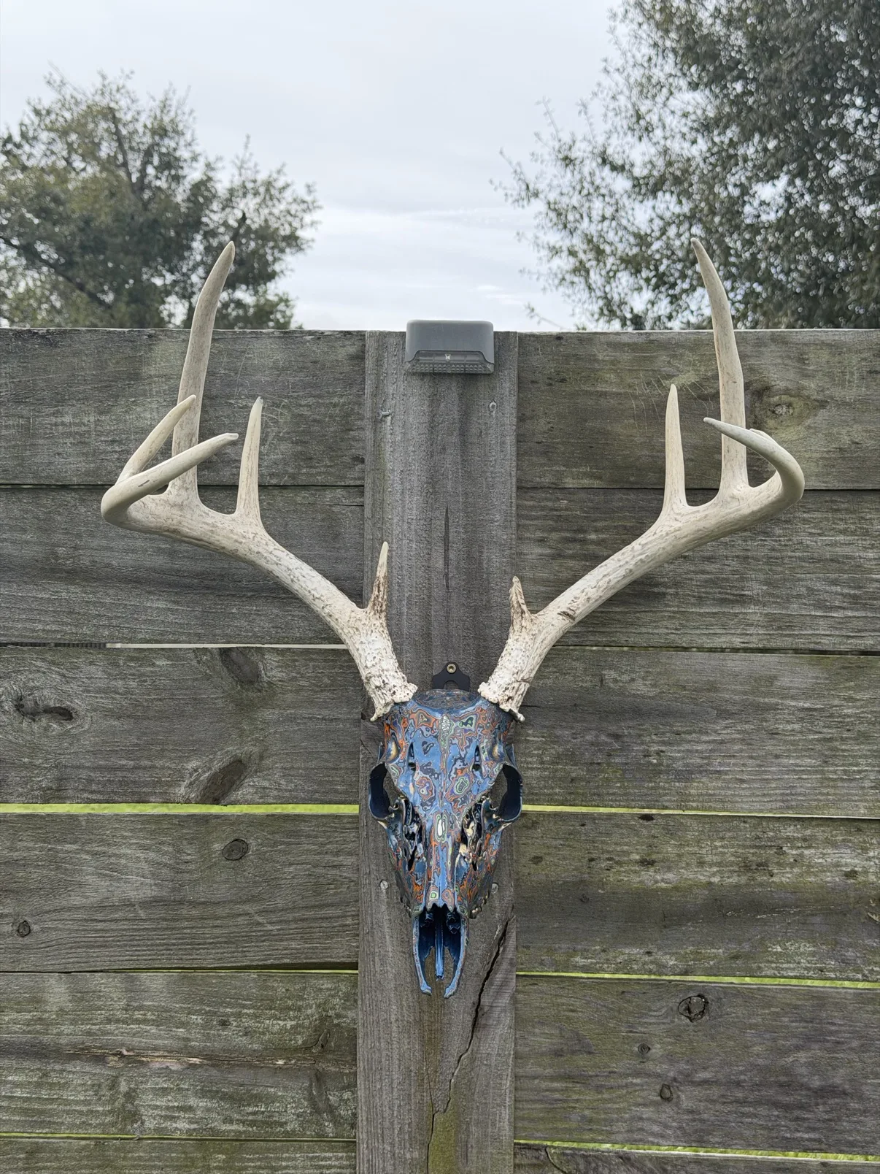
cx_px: 440
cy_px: 587
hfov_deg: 30.3
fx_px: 1627
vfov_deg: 39.7
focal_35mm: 48
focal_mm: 6.76
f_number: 1.78
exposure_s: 1/2088
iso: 64
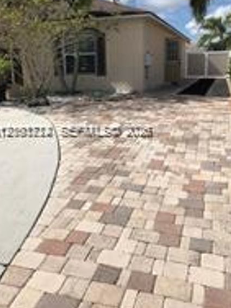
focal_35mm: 33
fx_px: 294
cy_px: 131
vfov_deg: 55.1
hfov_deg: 42.9
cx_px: 123
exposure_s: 1/4367
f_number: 1.8
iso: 20
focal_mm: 3.99
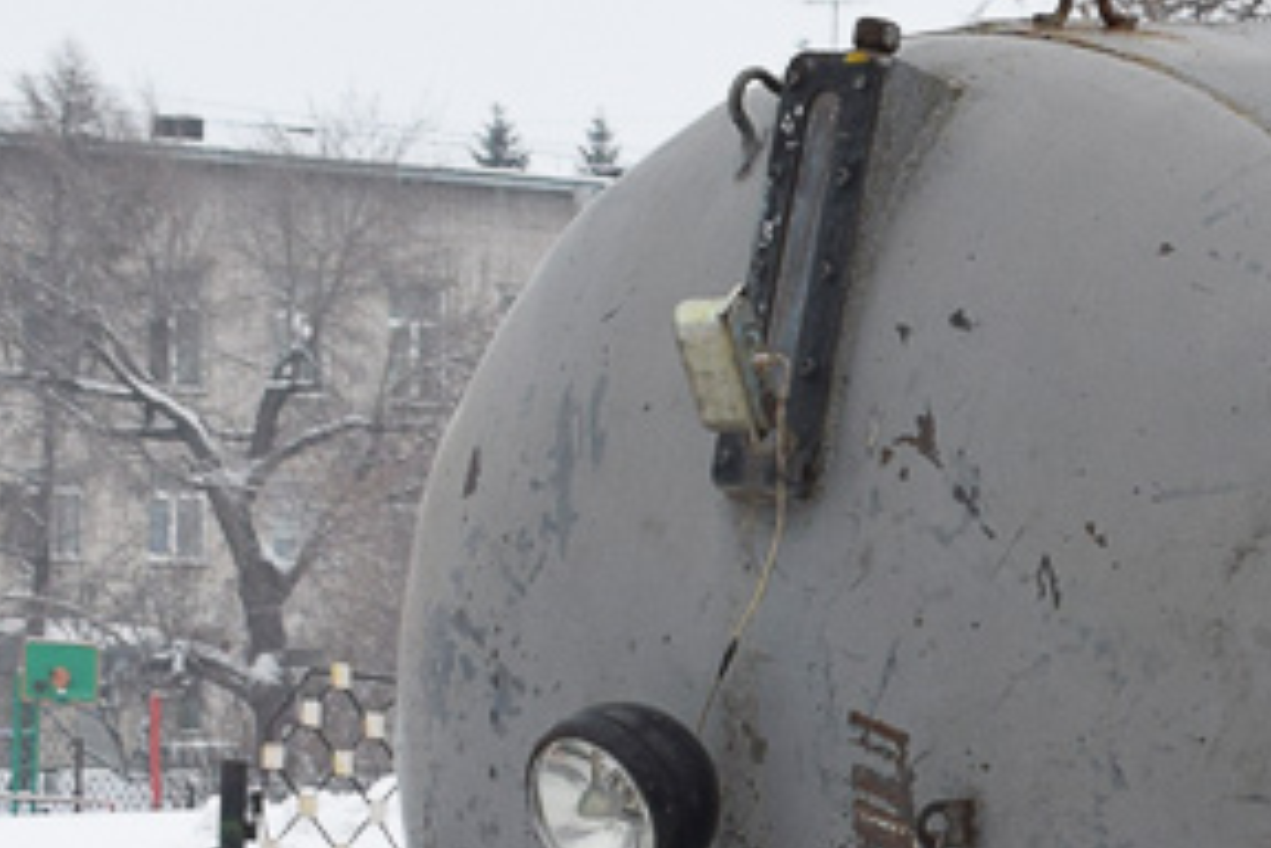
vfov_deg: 7.8
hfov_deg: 11.1
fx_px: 6178
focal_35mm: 175
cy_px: 897
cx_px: 2189
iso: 400
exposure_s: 1/125
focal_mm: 28
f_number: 5.6
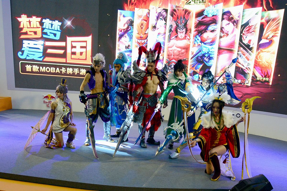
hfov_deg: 104.3
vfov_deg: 81.2
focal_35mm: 14
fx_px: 112
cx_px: 144
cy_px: 96
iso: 1250
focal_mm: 14
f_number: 5.6
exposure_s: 1/125
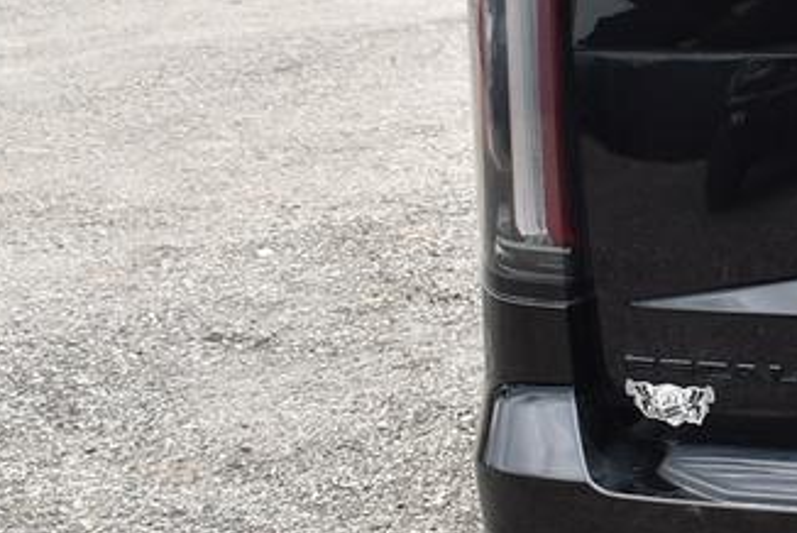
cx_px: 1298
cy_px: 139
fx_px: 2349
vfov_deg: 12.9
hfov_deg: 16.9
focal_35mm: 106
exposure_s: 1/250
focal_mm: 18
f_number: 6.3
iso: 200
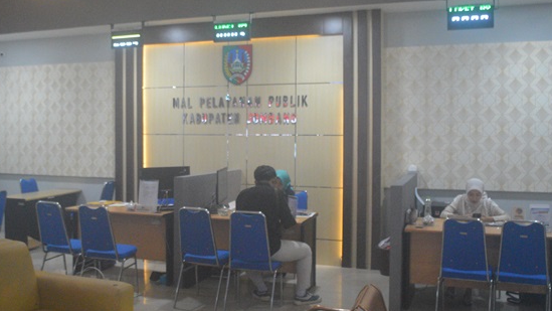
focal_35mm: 36
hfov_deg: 55.1
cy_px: 144
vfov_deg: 32.8
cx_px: 240
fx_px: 527
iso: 3200
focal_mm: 18
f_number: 3.5
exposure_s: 1/200
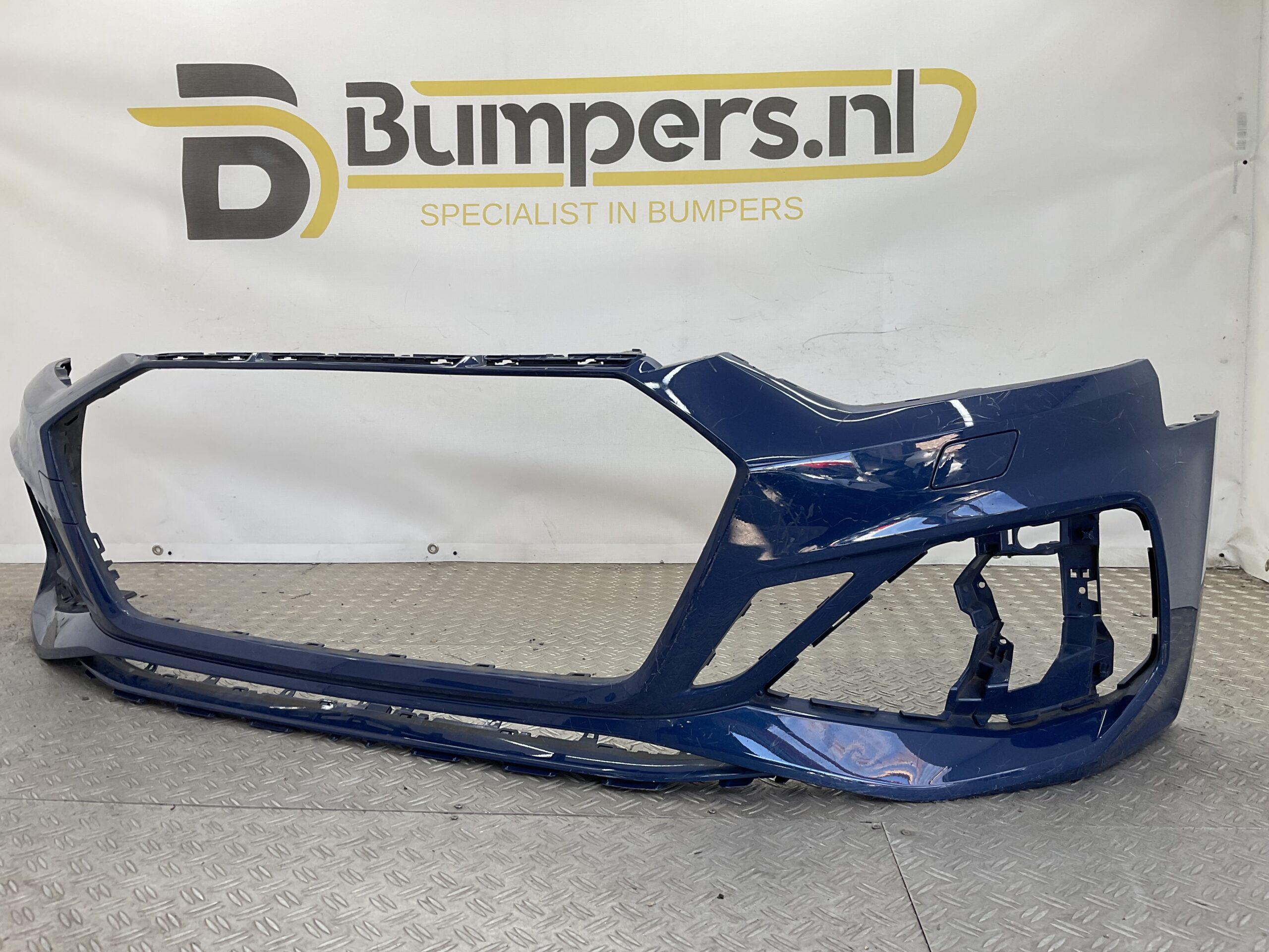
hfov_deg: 61.7
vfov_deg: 48.2
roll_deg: -1.0
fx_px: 1063
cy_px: 476
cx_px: 634
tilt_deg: -6.4
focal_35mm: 29
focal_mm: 3
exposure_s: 1/128
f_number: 1.8
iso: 16
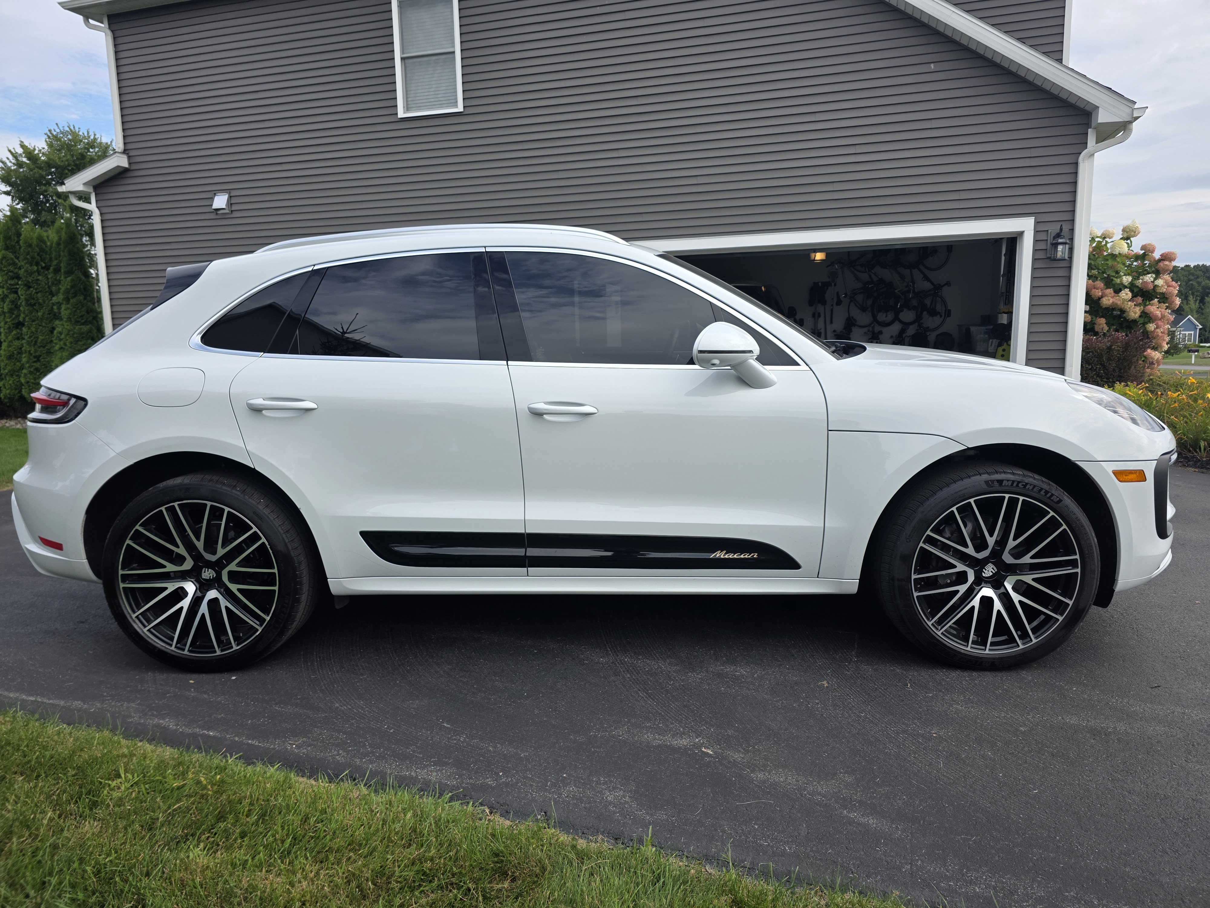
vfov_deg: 58.9
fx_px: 804
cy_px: 454
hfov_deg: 73.9
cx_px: 605
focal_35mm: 23
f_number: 1.7
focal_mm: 6.3
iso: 80
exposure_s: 1/2531
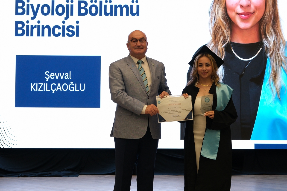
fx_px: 726
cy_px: 70
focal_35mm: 91
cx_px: 150
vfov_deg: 15.0
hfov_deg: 22.4
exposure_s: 1/85
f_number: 5
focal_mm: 46.6
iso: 1250
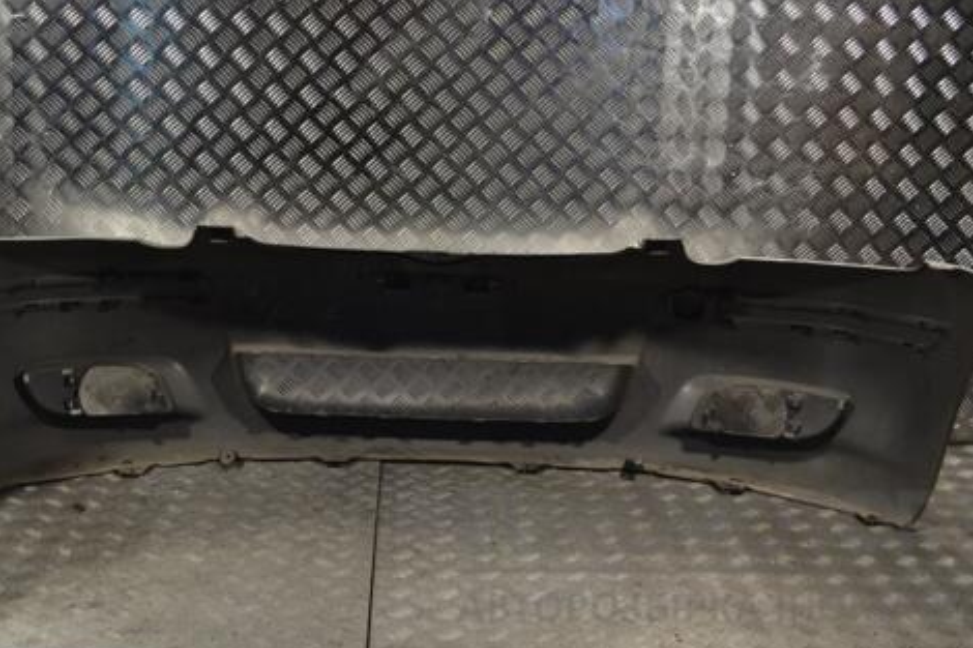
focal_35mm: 46
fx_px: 1243
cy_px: 246
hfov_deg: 42.7
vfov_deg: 29.1
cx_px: 418
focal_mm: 24
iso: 250
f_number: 5.6
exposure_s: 1/125
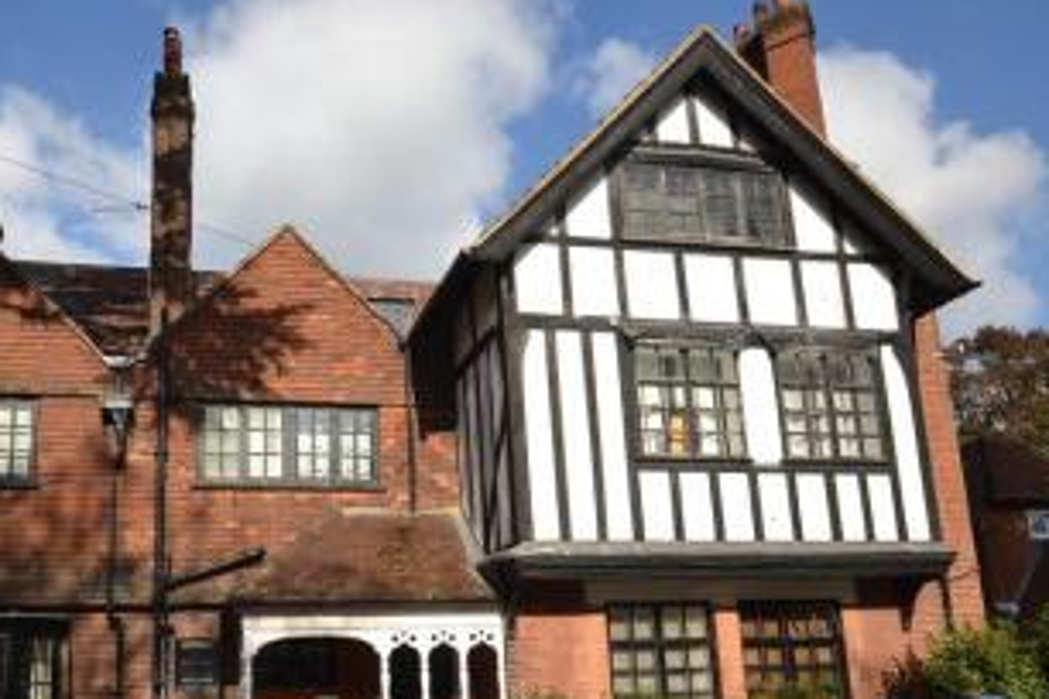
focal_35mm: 28
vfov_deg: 45.0
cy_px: 512
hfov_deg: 64.2
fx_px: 816
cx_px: 370
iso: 100
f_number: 8
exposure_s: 1/200
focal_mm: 12
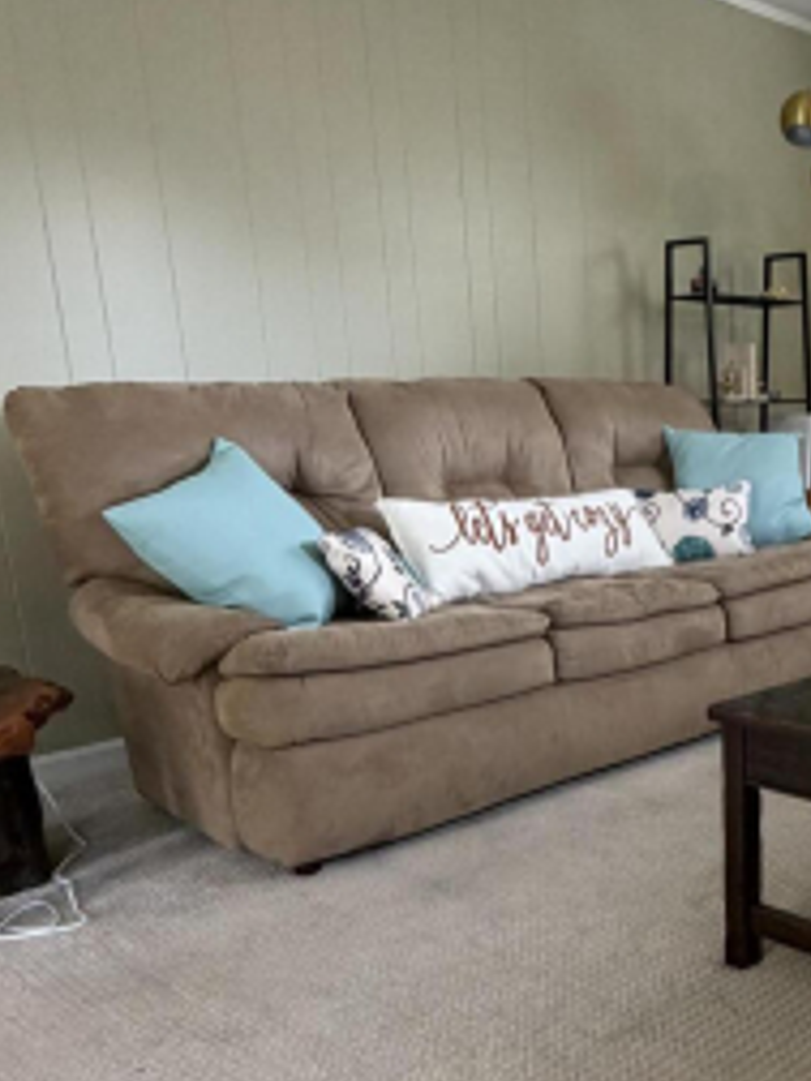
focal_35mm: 37
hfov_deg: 35.7
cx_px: 772
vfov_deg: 49.3
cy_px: 714
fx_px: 1156
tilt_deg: -15.1
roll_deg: +0.5
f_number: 2.2
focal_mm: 2.22
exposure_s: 1/60
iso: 250
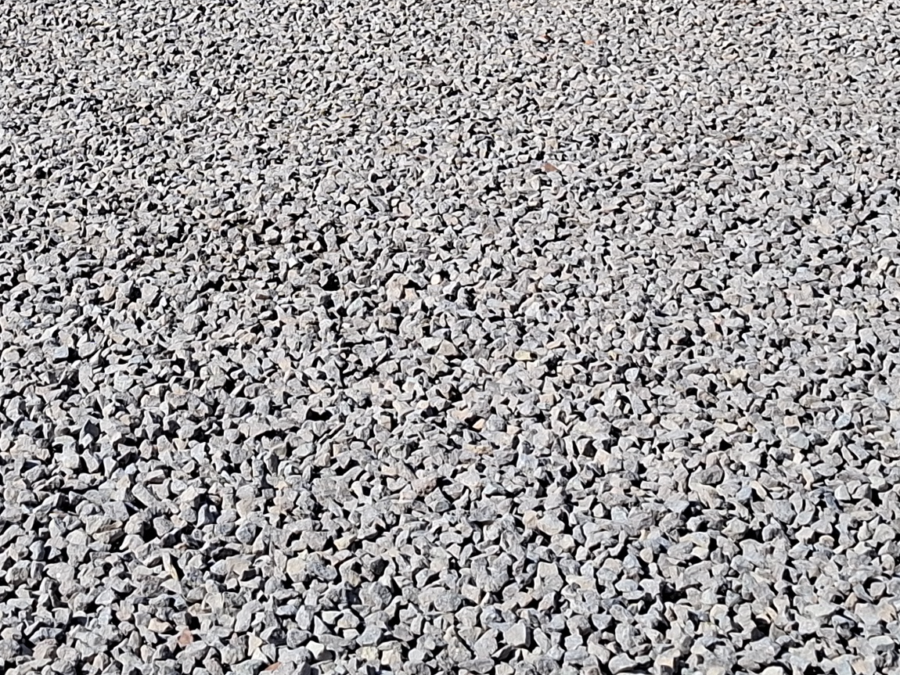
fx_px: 2080
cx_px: 337
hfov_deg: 24.3
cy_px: -145
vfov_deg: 17.5
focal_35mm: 80
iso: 50
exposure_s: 1/2079
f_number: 1.8
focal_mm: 5.54
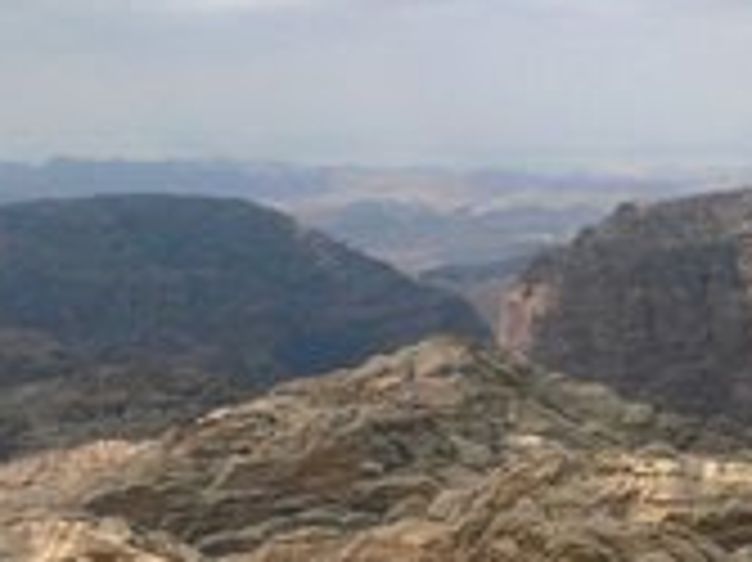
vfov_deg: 12.6
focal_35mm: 117
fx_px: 2540
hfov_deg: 16.2
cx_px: 896
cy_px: 501
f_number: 9
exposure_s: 1/400
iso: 100
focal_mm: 6.4
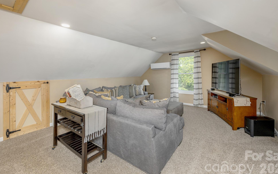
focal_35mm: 15
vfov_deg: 74.7
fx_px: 114
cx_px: 144
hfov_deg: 101.4
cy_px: 81
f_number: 7.1
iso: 320
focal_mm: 14
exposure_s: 1/200
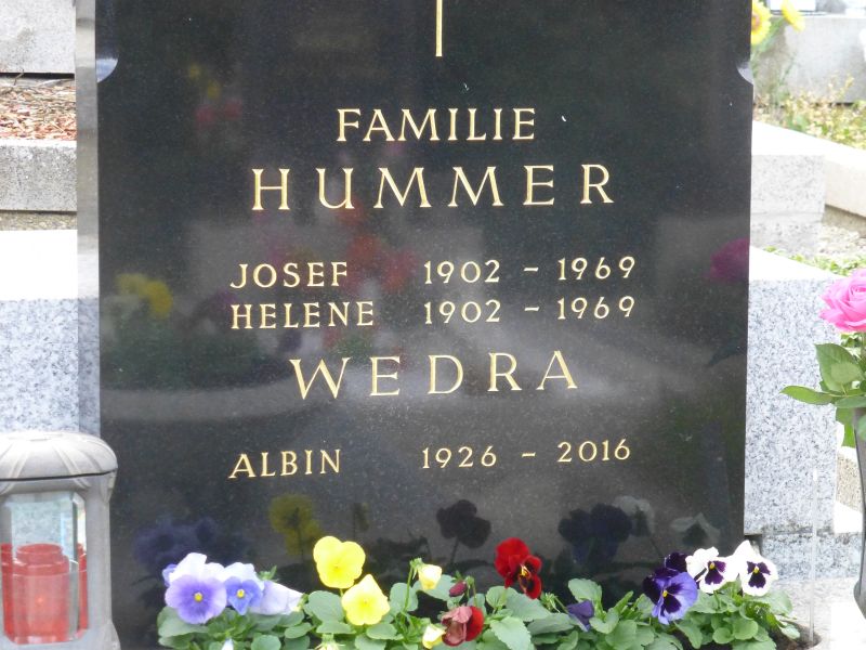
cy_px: 325
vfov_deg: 12.9
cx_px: 433
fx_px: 2877
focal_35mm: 115
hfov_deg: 17.1
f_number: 5.3
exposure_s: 1/160
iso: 800
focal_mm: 20.6
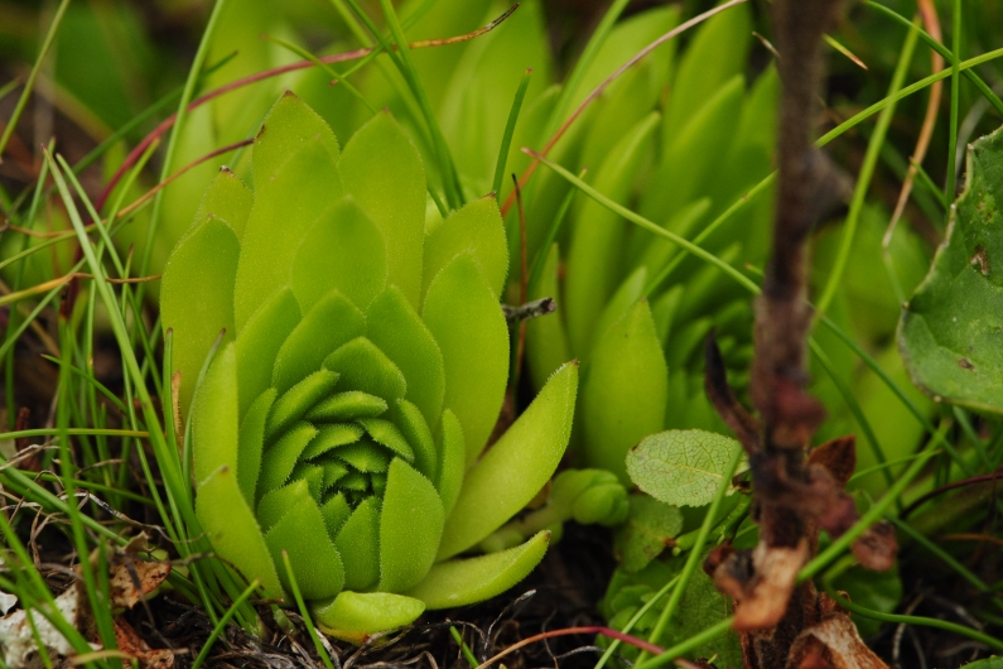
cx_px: 502
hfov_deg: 15.9
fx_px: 3580
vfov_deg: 10.7
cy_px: 333
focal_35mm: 129
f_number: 8
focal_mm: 85
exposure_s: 1/160
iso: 400
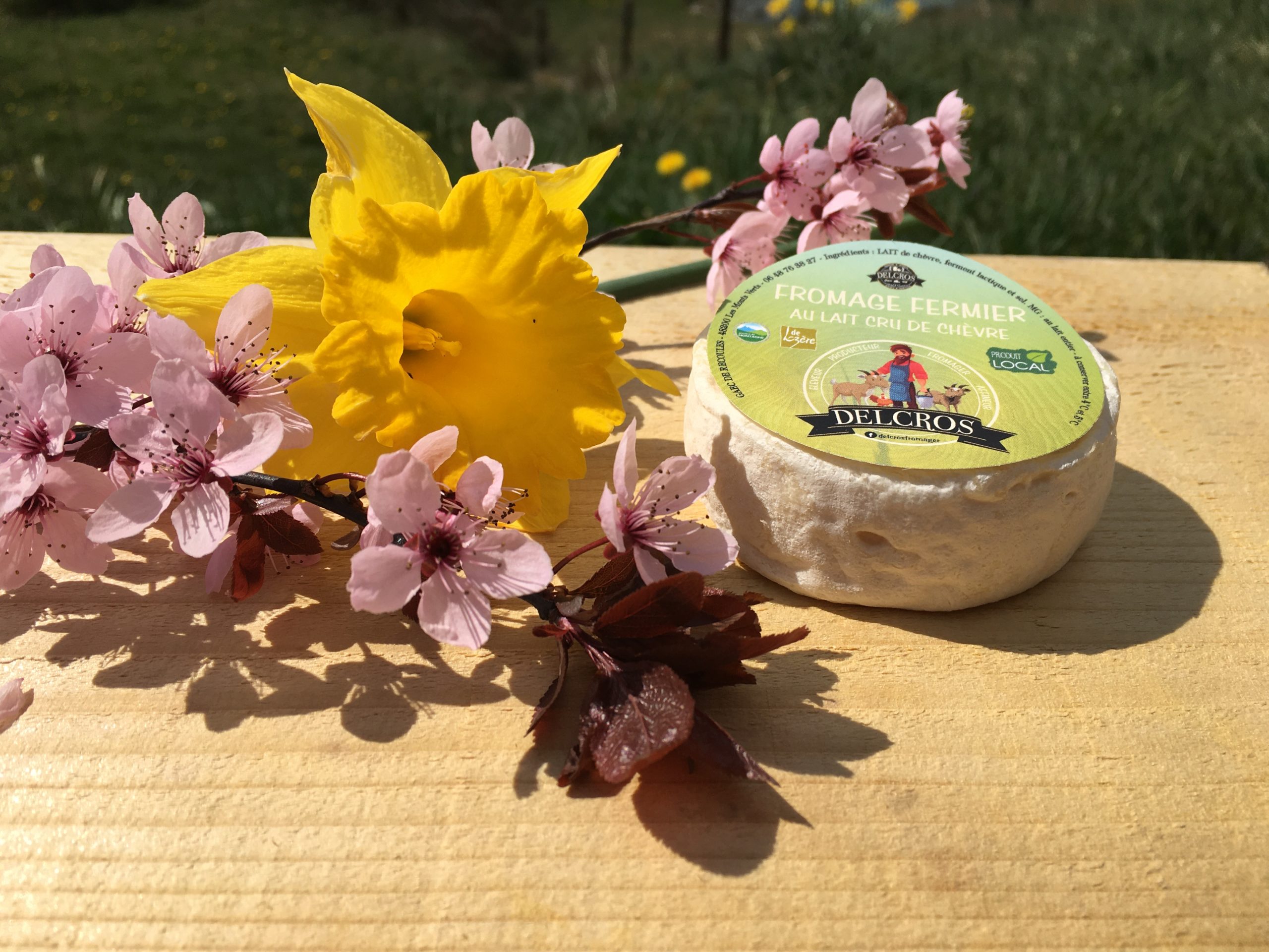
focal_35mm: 29
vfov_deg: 48.2
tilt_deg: -33.2
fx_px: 1063
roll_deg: +0.0
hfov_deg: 61.7
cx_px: 634
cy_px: 476
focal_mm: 4.15
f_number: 2.2
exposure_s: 1/3205
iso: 25
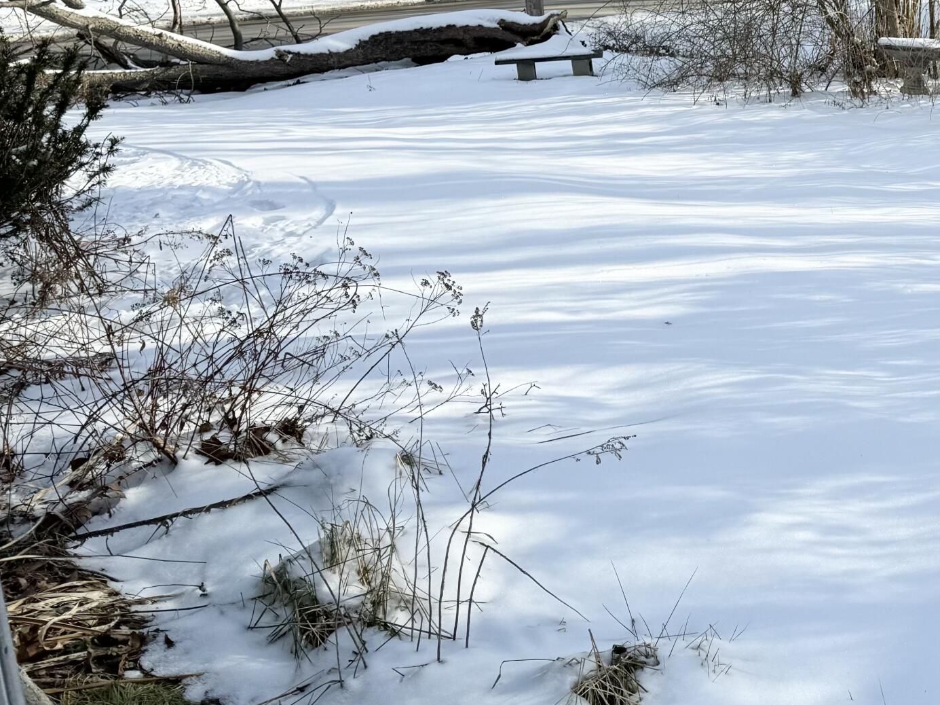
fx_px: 1412
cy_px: 194
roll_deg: +0.4
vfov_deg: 27.7
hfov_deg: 33.8
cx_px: 926
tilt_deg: -13.3
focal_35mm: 52
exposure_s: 1/3597
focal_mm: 6.86
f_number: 1.78
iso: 80
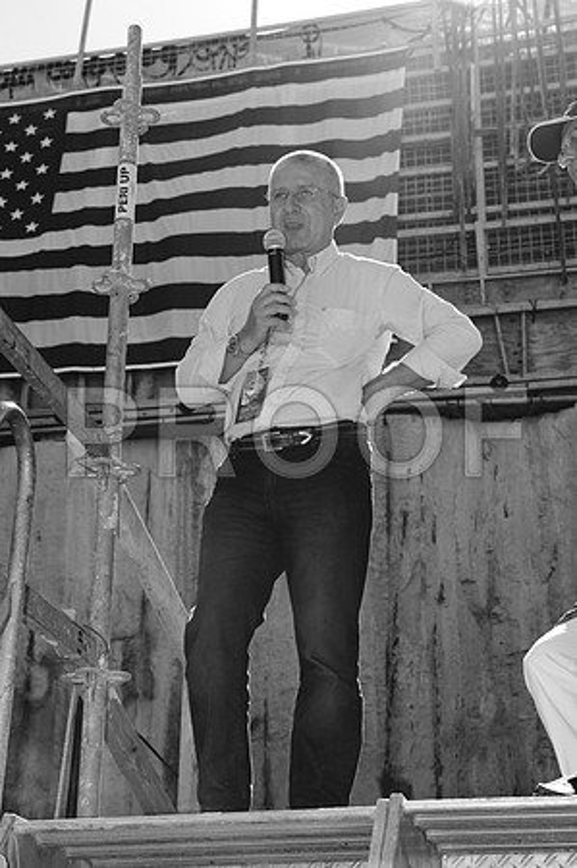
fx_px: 1687
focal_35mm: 70
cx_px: 288
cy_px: 434
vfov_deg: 28.9
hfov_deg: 19.4
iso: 400
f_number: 9
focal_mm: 70
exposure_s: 1/200
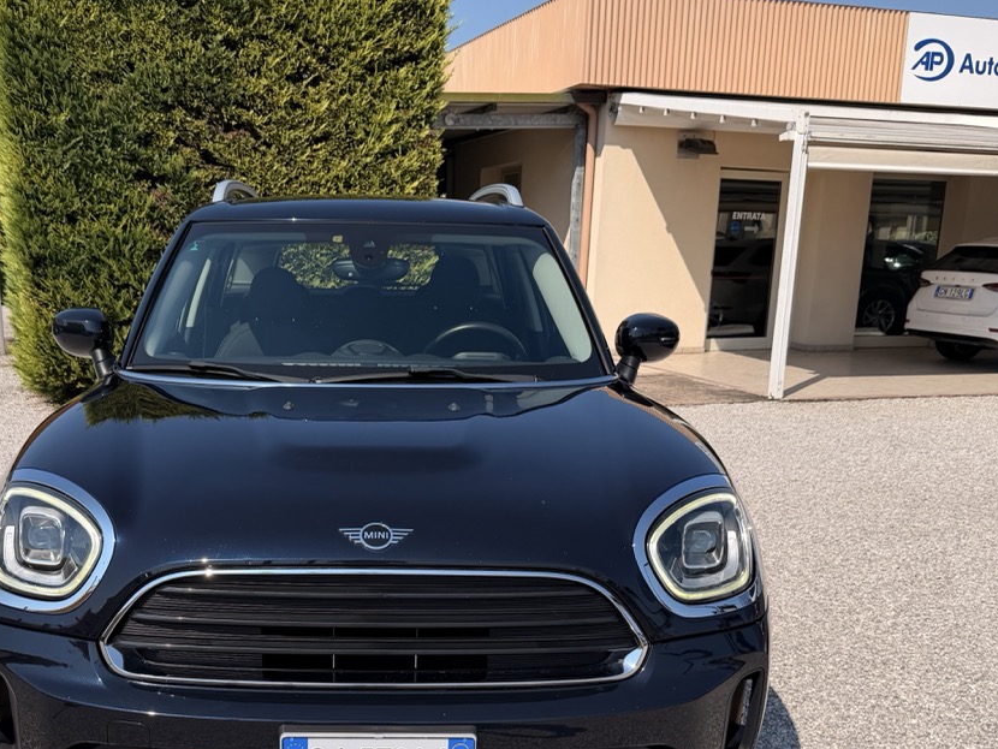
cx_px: 378
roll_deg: -1.2
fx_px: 1067
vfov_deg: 38.0
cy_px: 529
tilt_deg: -14.4
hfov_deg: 49.7
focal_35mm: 37
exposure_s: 1/6711
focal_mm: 6.76
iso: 80
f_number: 1.78
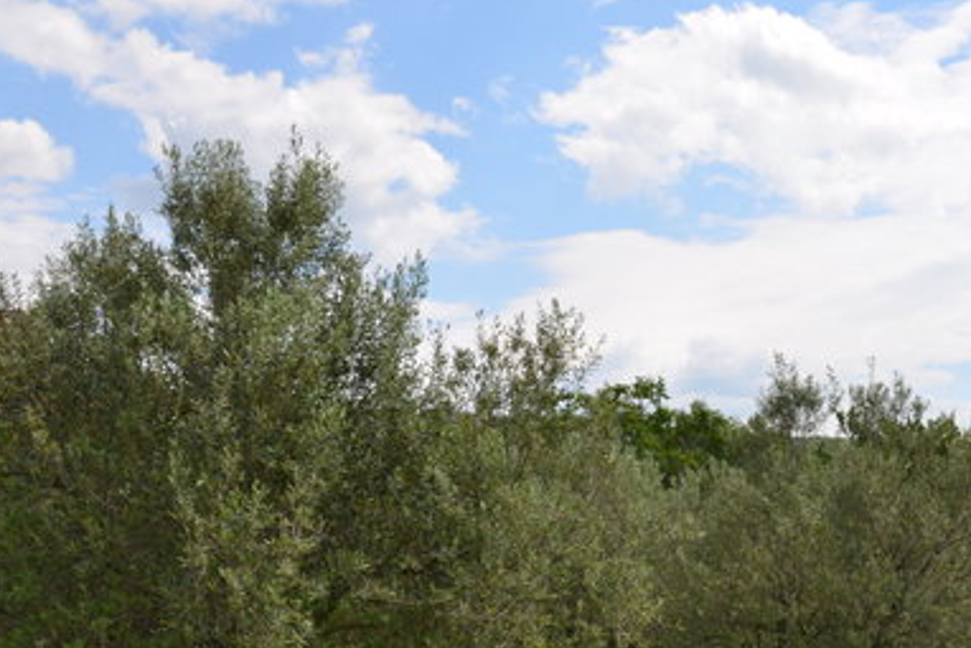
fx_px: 1430
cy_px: 435
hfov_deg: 36.4
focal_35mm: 53
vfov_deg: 25.4
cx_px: 757
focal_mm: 18
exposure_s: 1/200
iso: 100
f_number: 10
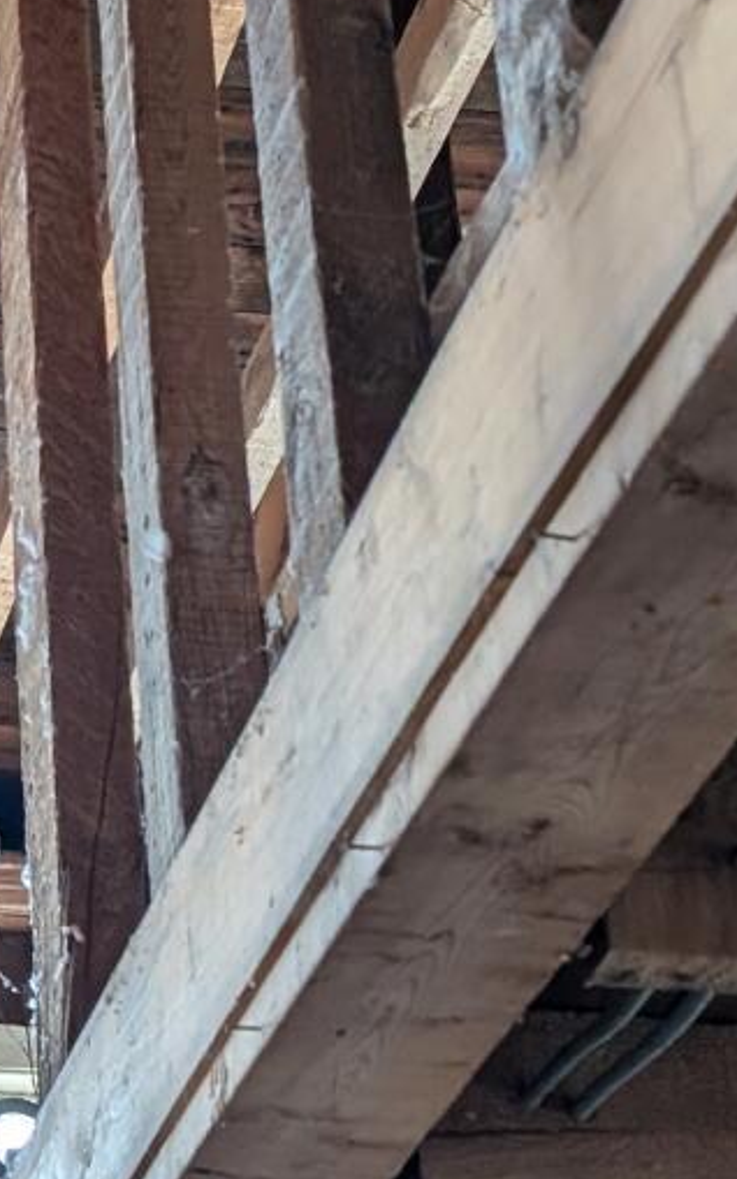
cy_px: 463
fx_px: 3215
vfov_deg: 20.8
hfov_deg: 12.9
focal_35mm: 100
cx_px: 41
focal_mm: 6.9
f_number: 1.68
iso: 236
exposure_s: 1/82.8
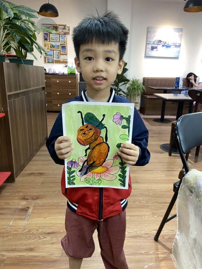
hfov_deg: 53.1
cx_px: 101
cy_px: 134
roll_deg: -0.9
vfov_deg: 67.3
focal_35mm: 26
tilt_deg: -15.4
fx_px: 202
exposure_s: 1/50
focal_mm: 4.25
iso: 80
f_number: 1.8
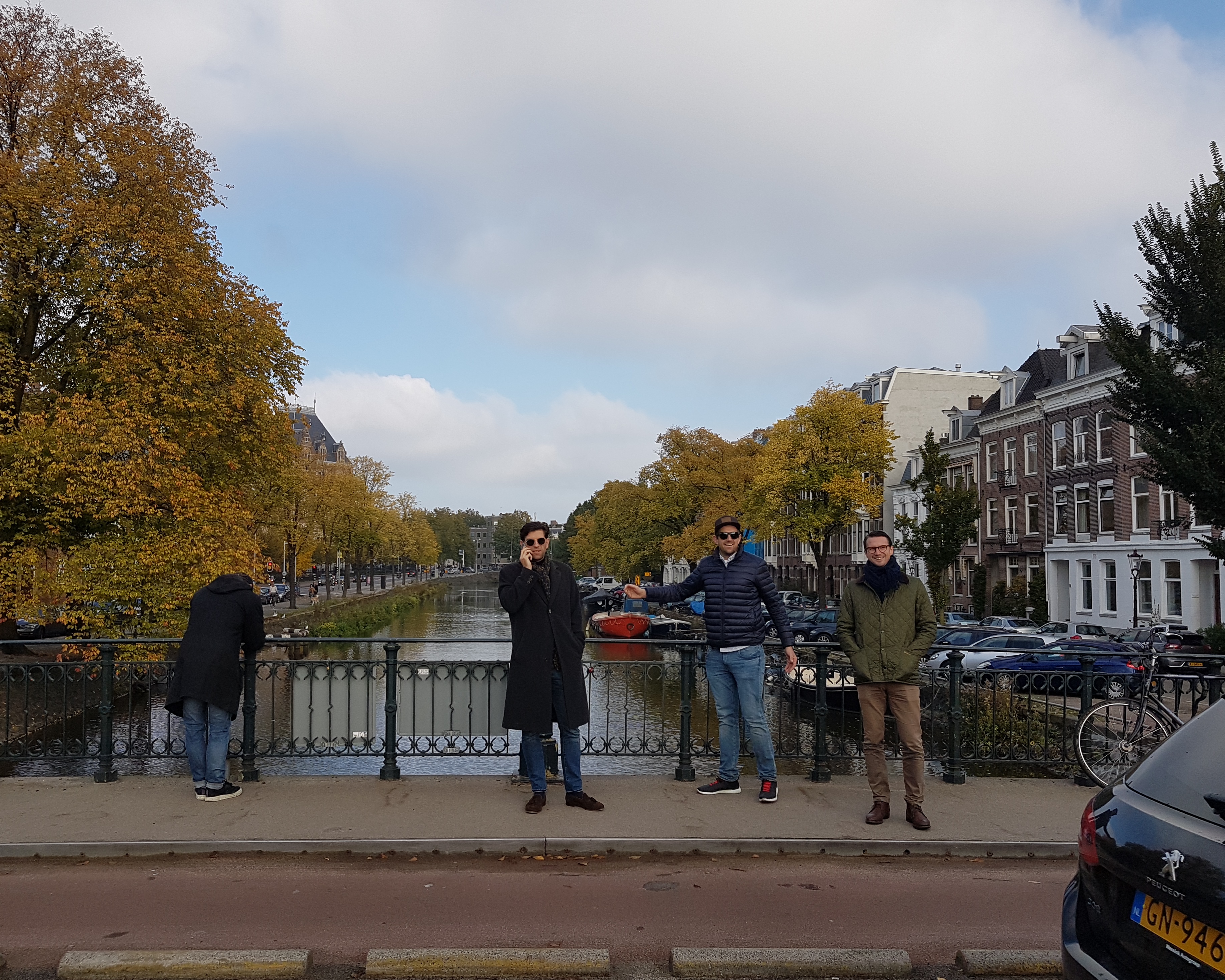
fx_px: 1015
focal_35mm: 28
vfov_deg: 51.5
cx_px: 589
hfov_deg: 62.2
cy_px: 501
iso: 40
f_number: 1.7
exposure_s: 1/1592
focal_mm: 4.2
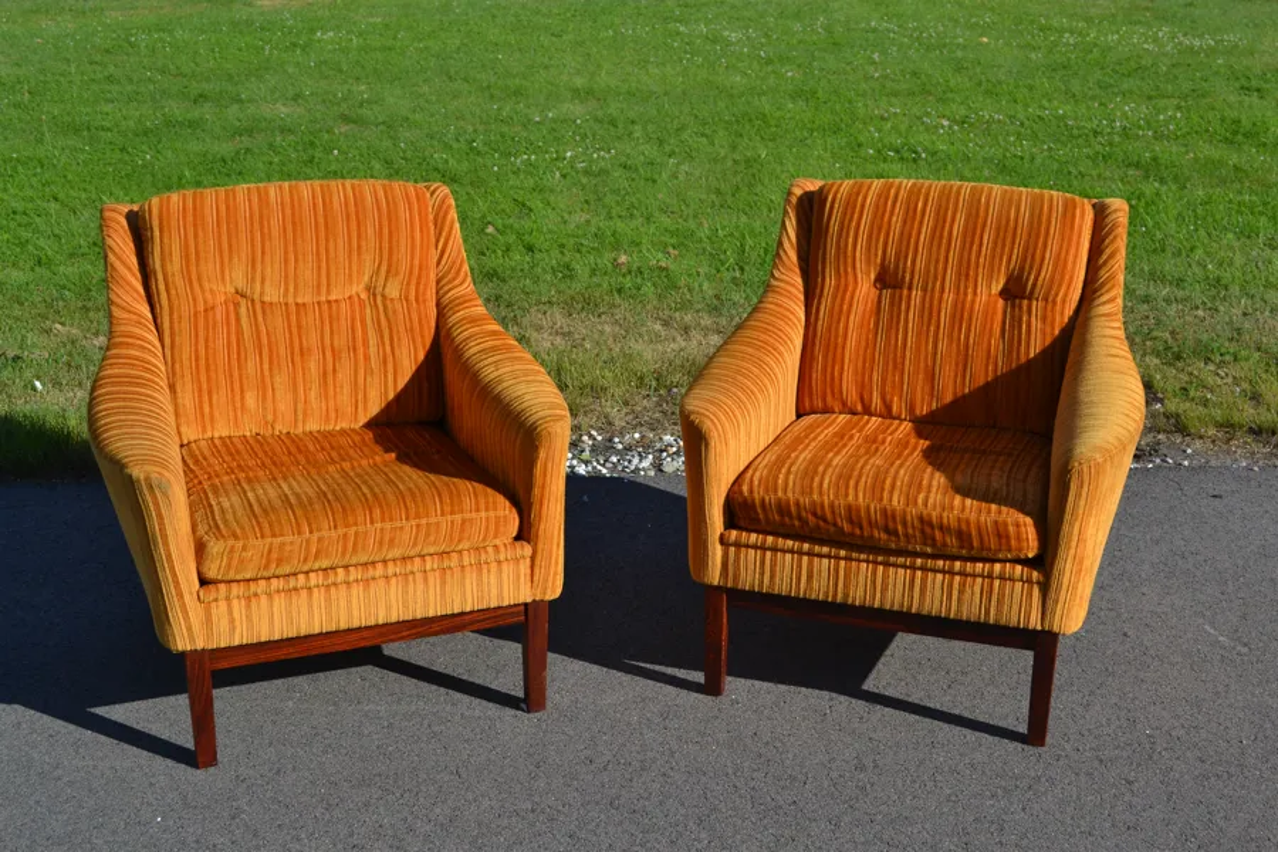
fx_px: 1597
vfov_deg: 29.9
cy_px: 426
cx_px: 639
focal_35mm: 45
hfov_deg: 43.6
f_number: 8
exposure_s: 1/250
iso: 100
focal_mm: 30
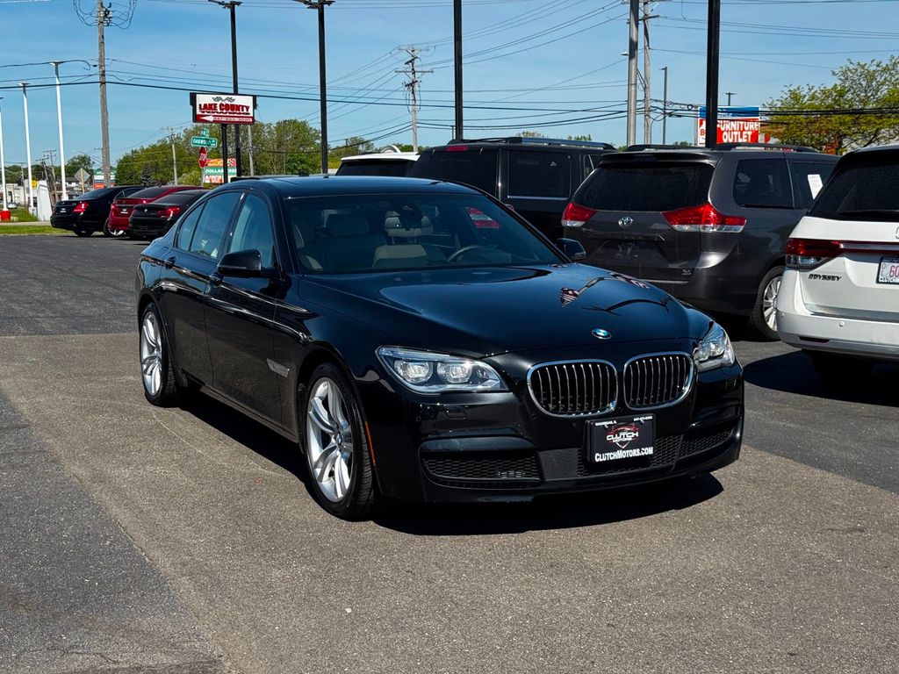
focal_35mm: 48
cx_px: 450
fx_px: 1247
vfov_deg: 30.3
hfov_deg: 39.7
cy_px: 337
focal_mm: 6.76
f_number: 1.78
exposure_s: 1/3610
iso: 64
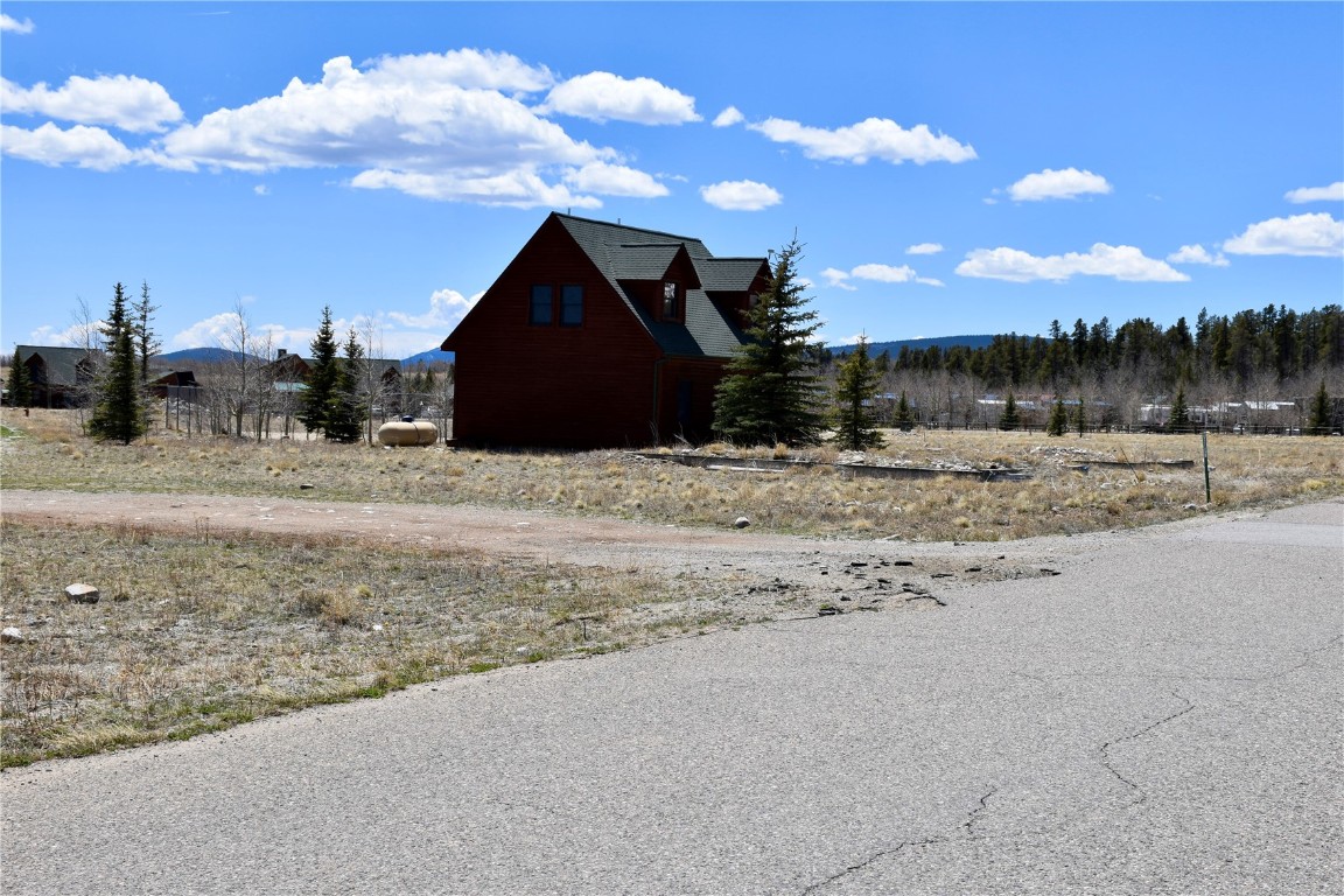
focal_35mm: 48
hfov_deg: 41.1
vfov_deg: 28.1
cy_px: 448
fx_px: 1792
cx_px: 672
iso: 200
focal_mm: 32
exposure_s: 1/400
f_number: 10
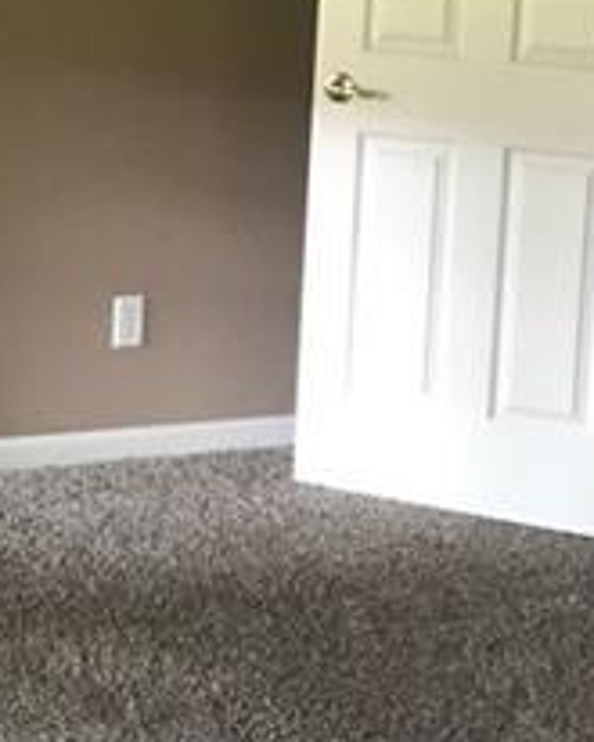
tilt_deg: -8.0
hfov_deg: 14.6
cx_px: -108
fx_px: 2240
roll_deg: -1.7
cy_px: 90
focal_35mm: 102
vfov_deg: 18.5
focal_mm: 3.99
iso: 100
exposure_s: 1/11
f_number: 1.8
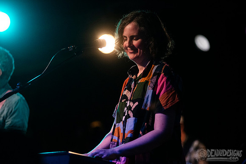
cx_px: 130
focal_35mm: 153
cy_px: 79
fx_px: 1047
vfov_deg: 9.0
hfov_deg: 13.4
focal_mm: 145
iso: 2000
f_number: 3.2
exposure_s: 1/125
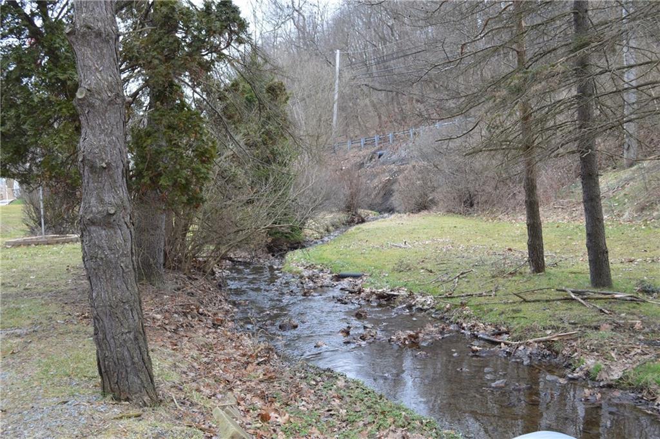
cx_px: 330
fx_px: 659
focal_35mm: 36
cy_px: 220
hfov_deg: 53.2
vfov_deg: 36.8
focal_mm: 24
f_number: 5
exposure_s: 1/100
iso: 400
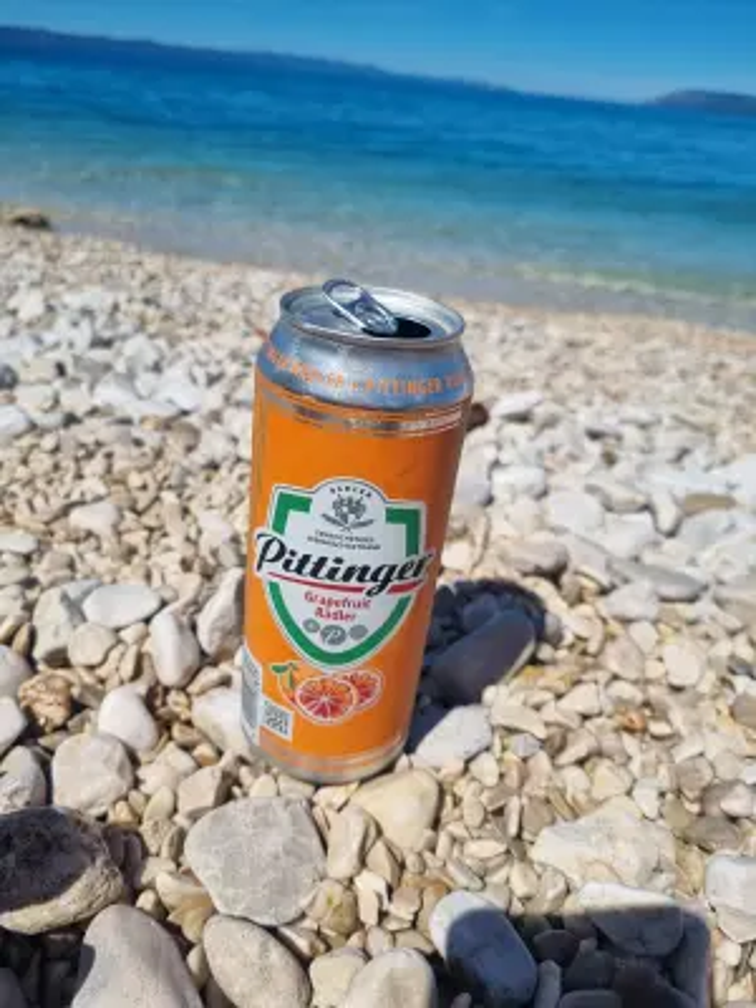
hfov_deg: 53.1
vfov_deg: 67.3
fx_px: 757
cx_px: 378
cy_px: 504
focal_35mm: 26
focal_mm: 5.4
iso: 50
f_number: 1.8
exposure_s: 1/5152
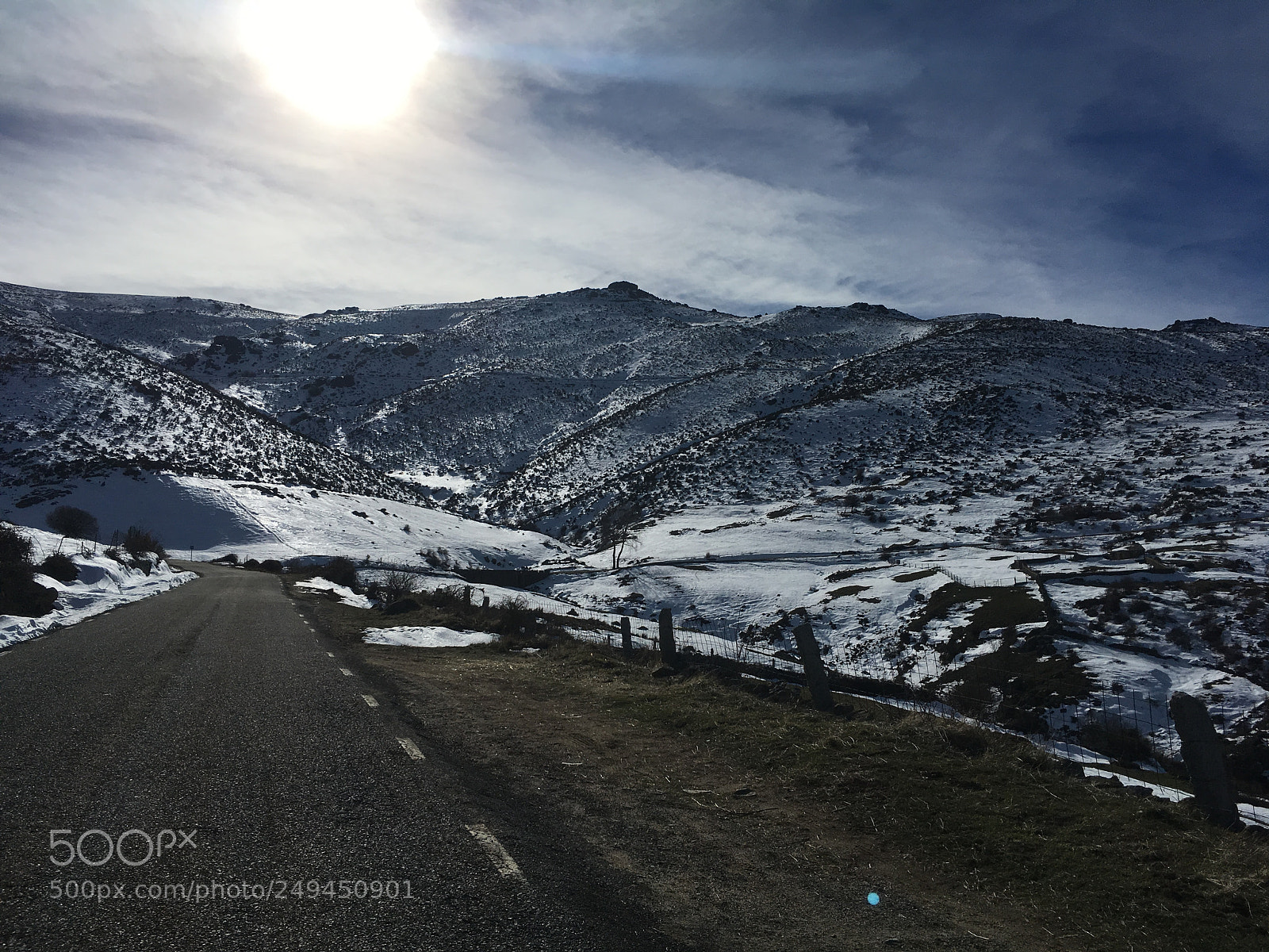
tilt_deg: +6.4
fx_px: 1063
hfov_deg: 61.7
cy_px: 476
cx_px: 634
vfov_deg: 48.2
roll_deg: +1.1
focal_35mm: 29
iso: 25
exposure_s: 1/9615
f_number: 2.2
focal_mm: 4.15
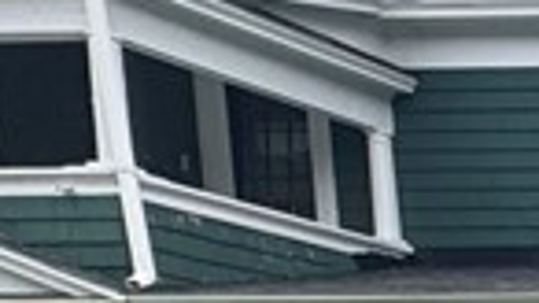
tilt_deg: -4.7
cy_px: 769
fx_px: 1529
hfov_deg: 9.8
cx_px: 1853
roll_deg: +0.7
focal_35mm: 107
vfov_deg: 9.7
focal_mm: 2.22
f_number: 2.2
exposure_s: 1/324
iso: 40
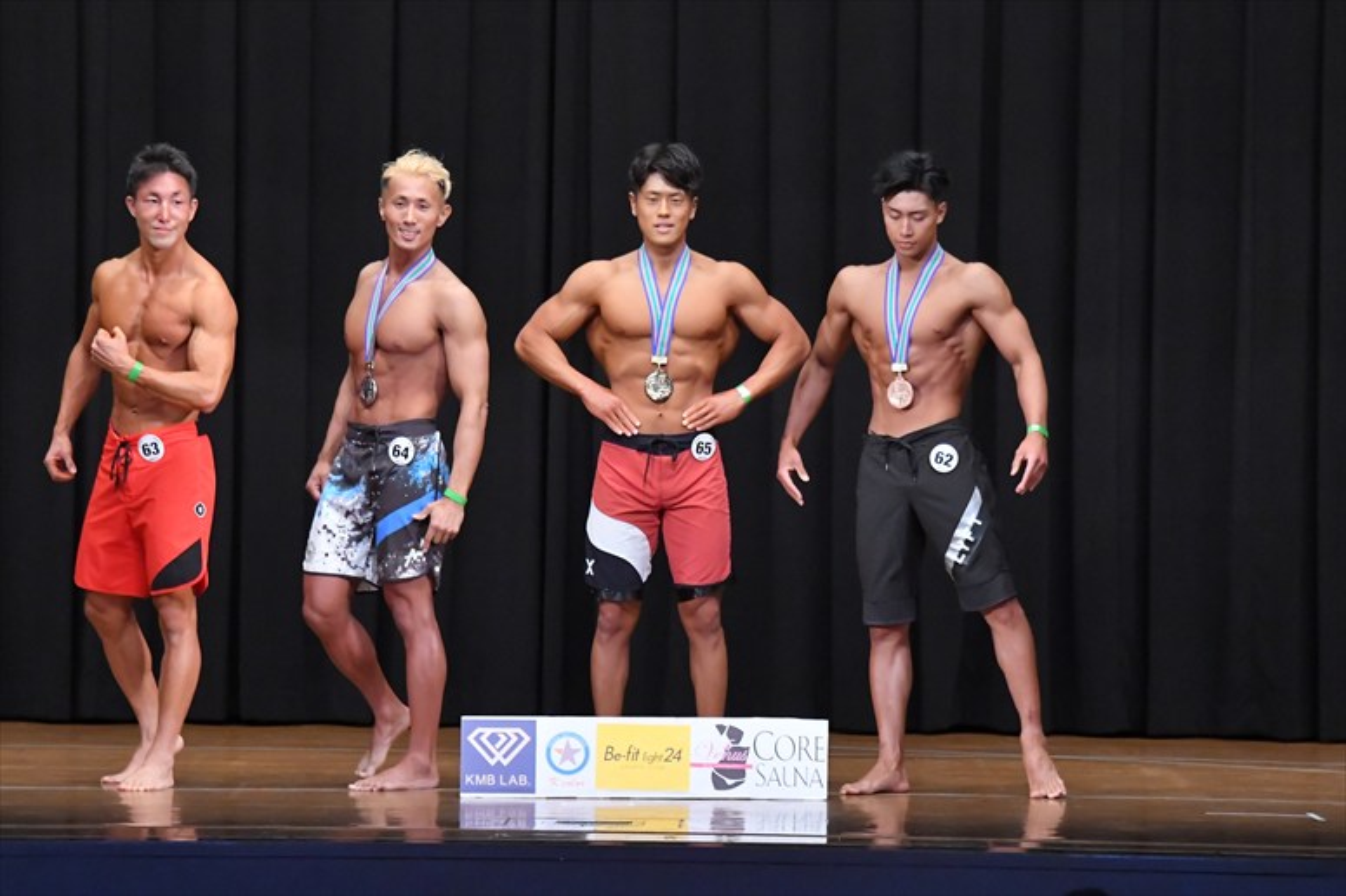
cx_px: 673
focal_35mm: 183
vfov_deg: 7.5
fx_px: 6839
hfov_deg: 11.2
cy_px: 448
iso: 8000
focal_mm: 122
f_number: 5.6
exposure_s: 1/400
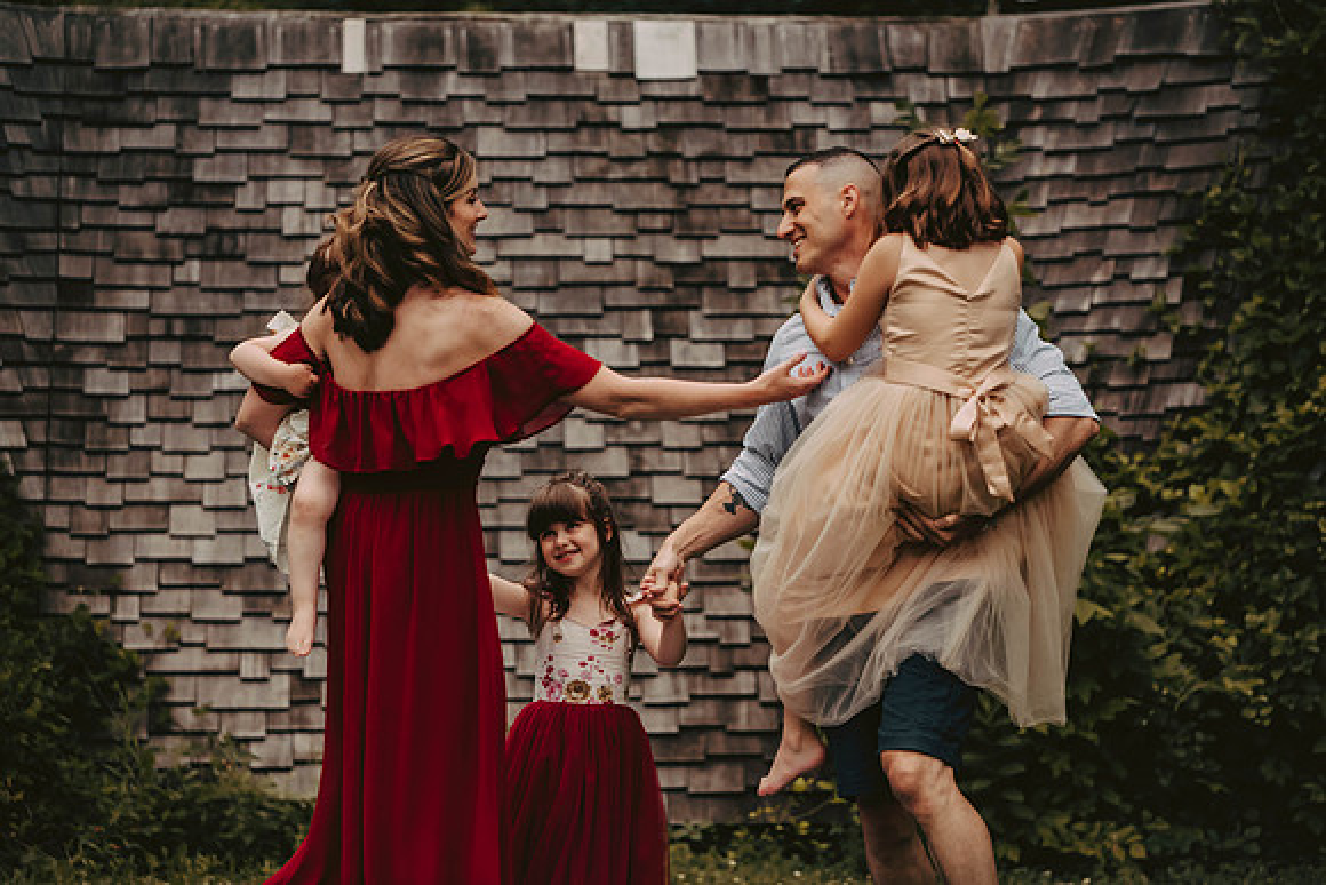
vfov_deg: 11.0
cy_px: 442
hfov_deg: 16.4
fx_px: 4605
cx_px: 663
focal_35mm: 125
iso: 640
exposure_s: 1/4000
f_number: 2.8
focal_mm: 125
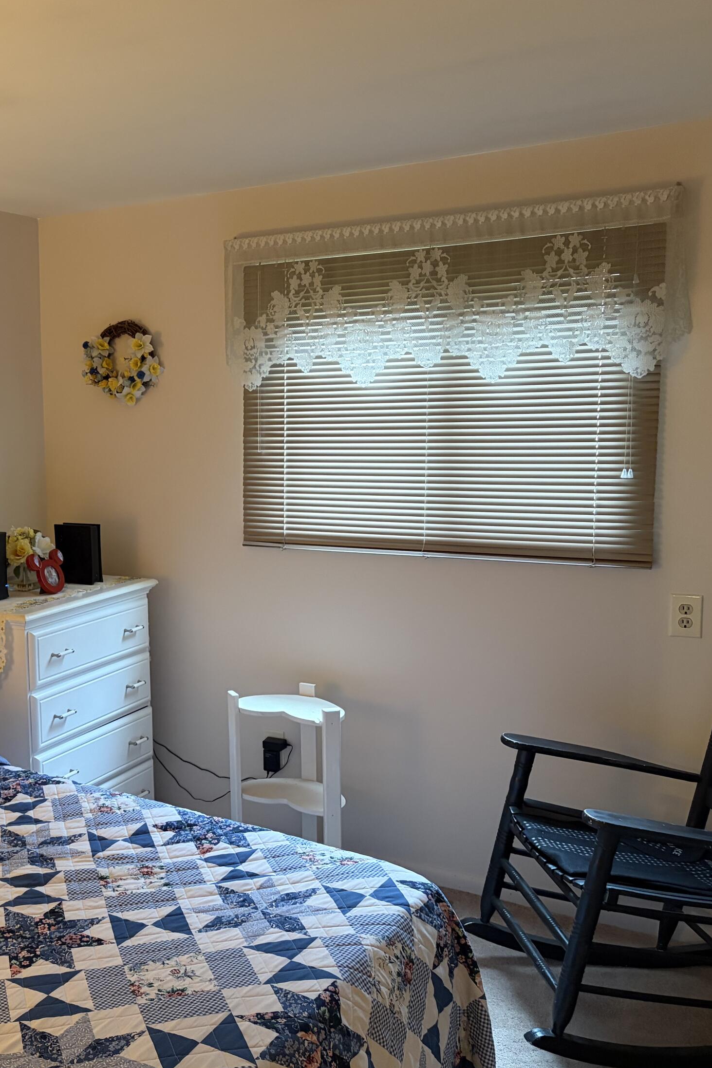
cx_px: 75
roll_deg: +2.6
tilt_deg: -6.9
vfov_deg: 51.9
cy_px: 537
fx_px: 1098
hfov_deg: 34.0
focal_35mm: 37
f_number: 1.6
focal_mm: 5.96
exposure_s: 1/60
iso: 320
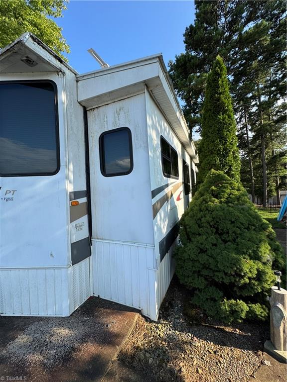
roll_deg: +2.6
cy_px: 191
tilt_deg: -0.2
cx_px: 144
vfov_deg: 102.1
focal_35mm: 14
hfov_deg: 85.7
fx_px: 155
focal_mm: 2.22
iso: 40
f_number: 2.2
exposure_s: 1/720
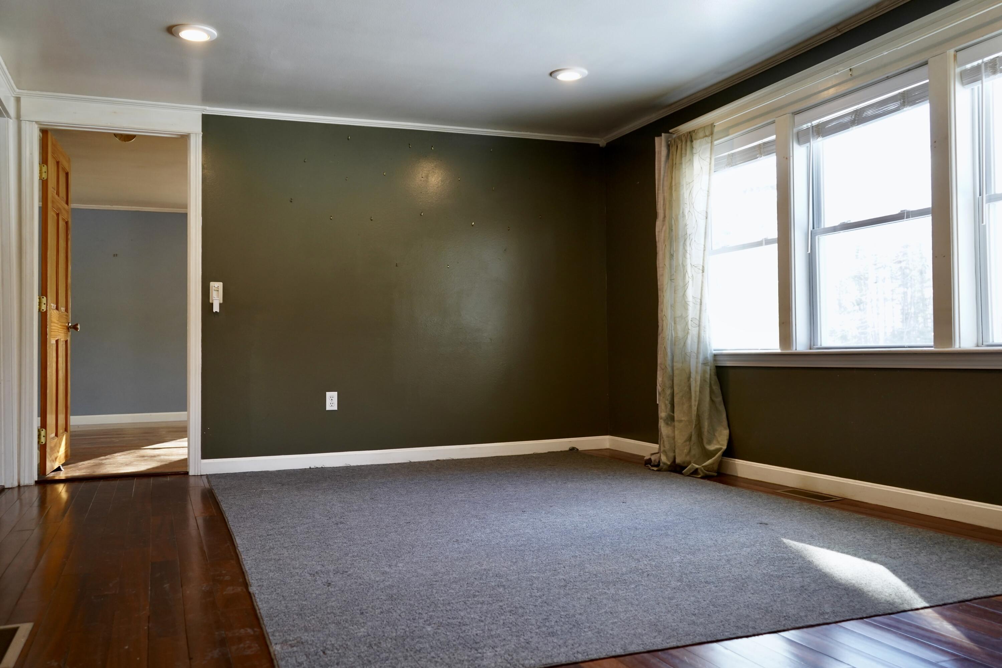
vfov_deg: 44.9
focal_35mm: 29
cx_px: 501
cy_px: 334
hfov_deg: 63.7
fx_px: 807
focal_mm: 29
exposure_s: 1/160
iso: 1250
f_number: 4
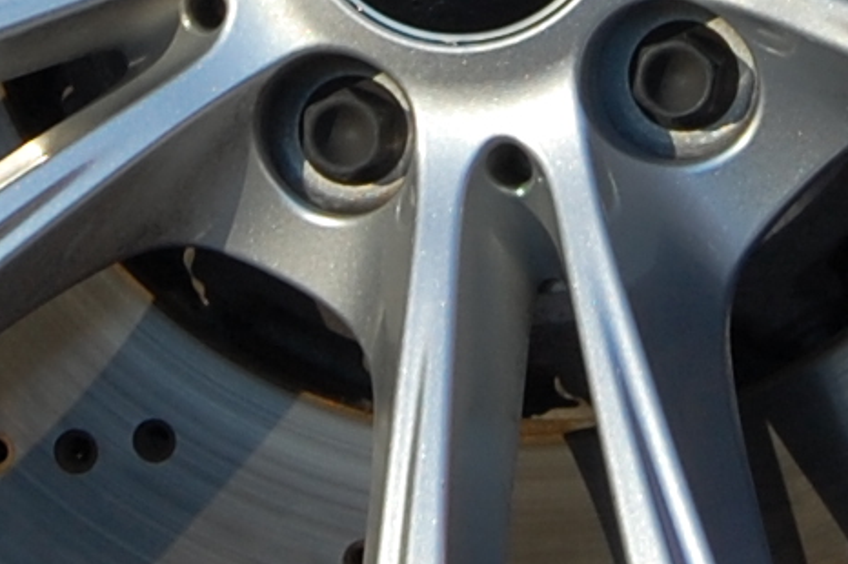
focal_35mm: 310
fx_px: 7297
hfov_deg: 6.7
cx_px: 469
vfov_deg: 4.4
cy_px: -331
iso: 200
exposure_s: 1/200
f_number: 7.1
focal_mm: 32
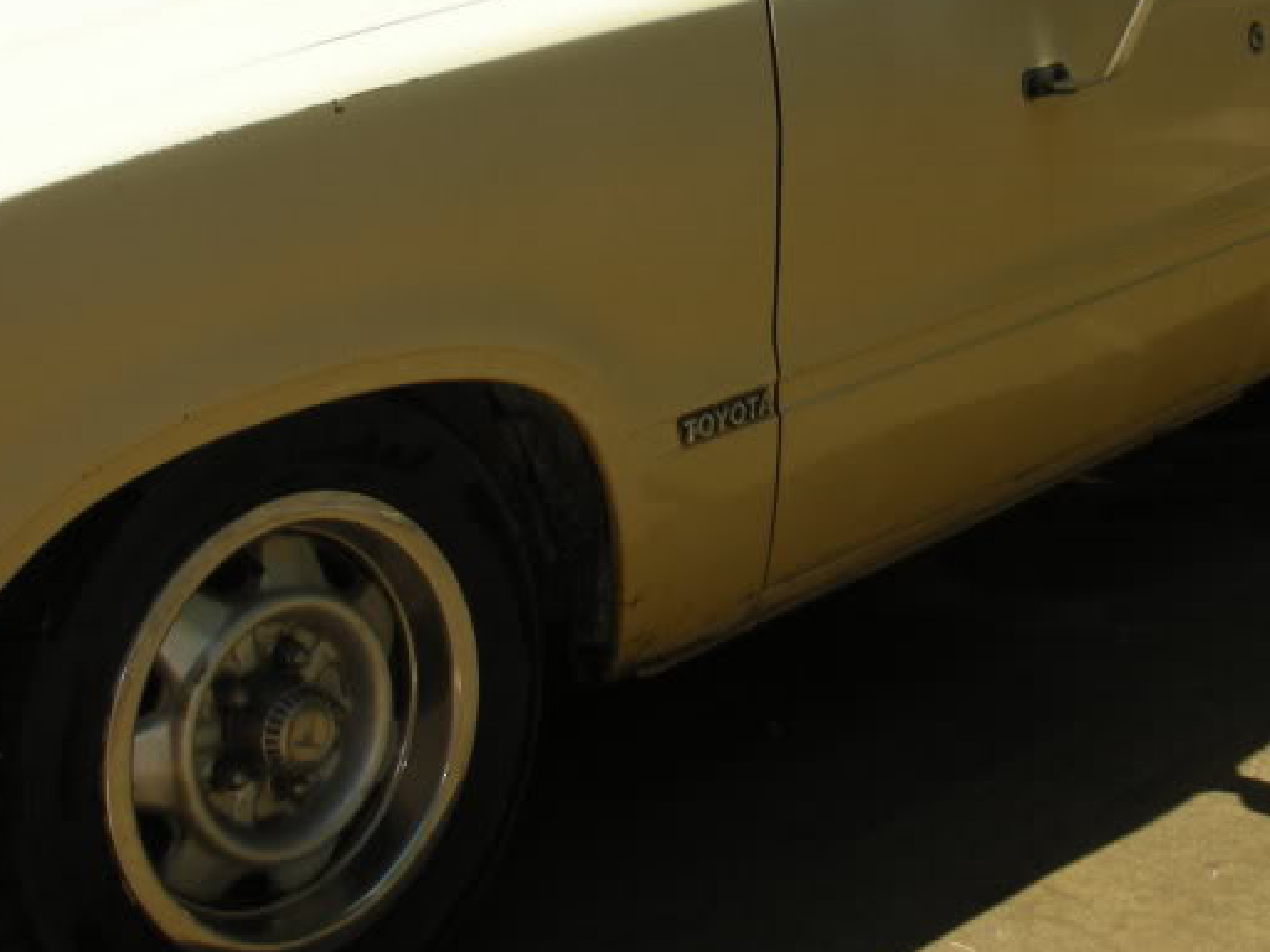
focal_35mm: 70
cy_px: 146
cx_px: 836
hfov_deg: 27.6
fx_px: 2568
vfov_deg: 20.7
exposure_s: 1/66
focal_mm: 5.8
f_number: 8.5
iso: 50
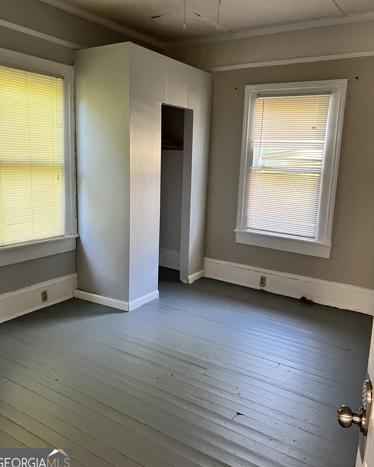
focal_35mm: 28
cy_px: 217
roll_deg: -3.3
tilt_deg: -9.4
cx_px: 188
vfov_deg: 62.1
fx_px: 387
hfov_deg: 51.5
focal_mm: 5.7
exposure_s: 1/60
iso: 200
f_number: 1.5
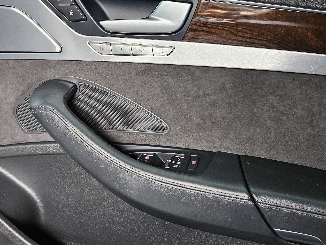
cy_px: 60
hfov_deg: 43.6
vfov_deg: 32.9
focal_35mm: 43
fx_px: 405
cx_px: 125
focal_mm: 5.4
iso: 400
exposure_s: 1/170
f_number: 1.8
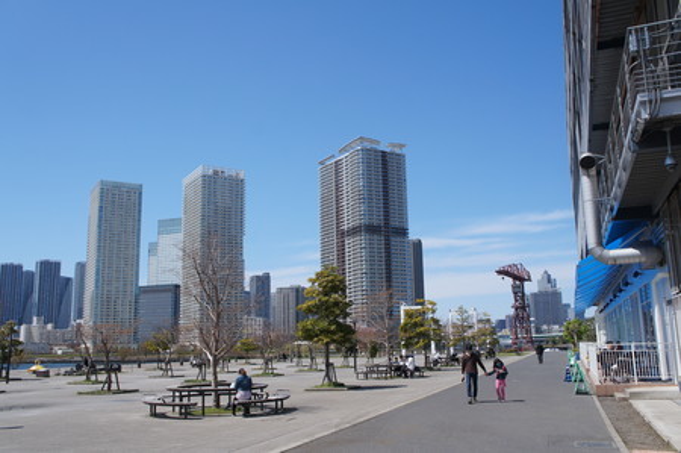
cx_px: 340
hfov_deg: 57.3
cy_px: 226
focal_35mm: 33
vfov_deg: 39.9
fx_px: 624
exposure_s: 1/640
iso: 200
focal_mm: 22
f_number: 8
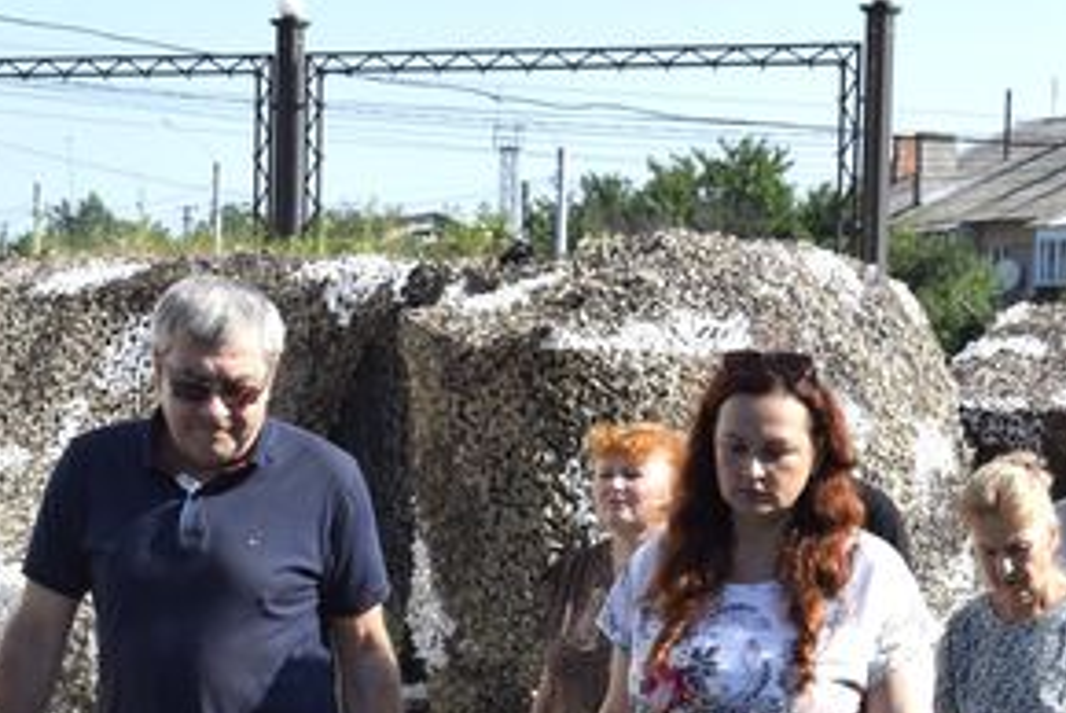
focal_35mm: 124
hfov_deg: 16.4
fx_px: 3675
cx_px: 823
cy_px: 739
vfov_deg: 11.0
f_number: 9
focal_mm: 32
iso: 200
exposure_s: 1/320
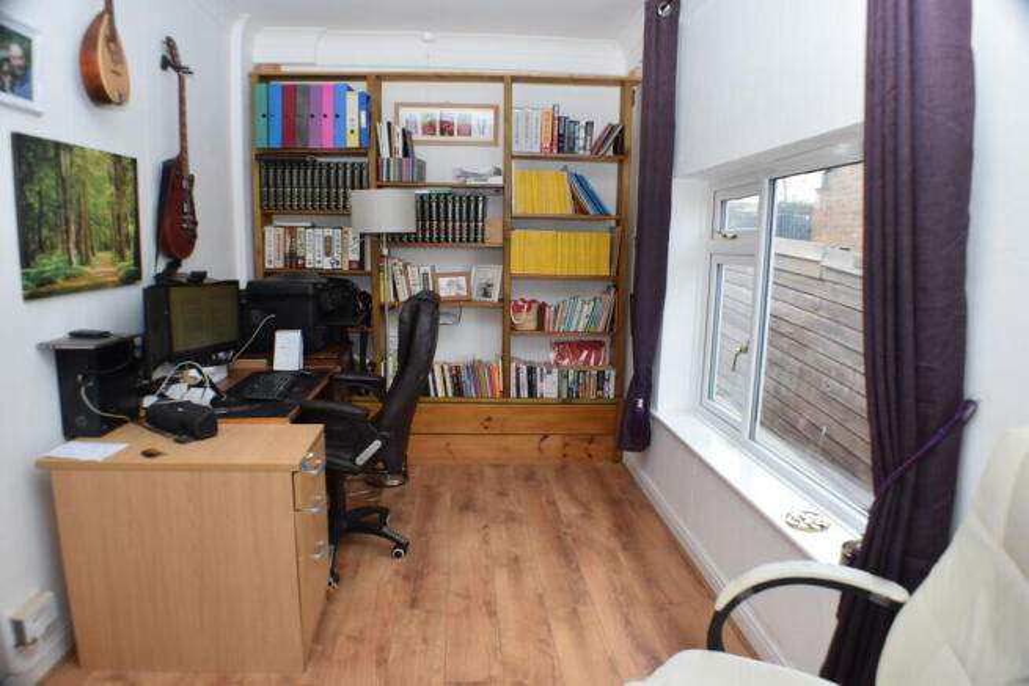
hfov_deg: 67.4
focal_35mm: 27
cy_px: 343
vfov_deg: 48.0
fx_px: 772
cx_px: 514
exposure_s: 1/125
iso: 400
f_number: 5.6
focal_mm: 18
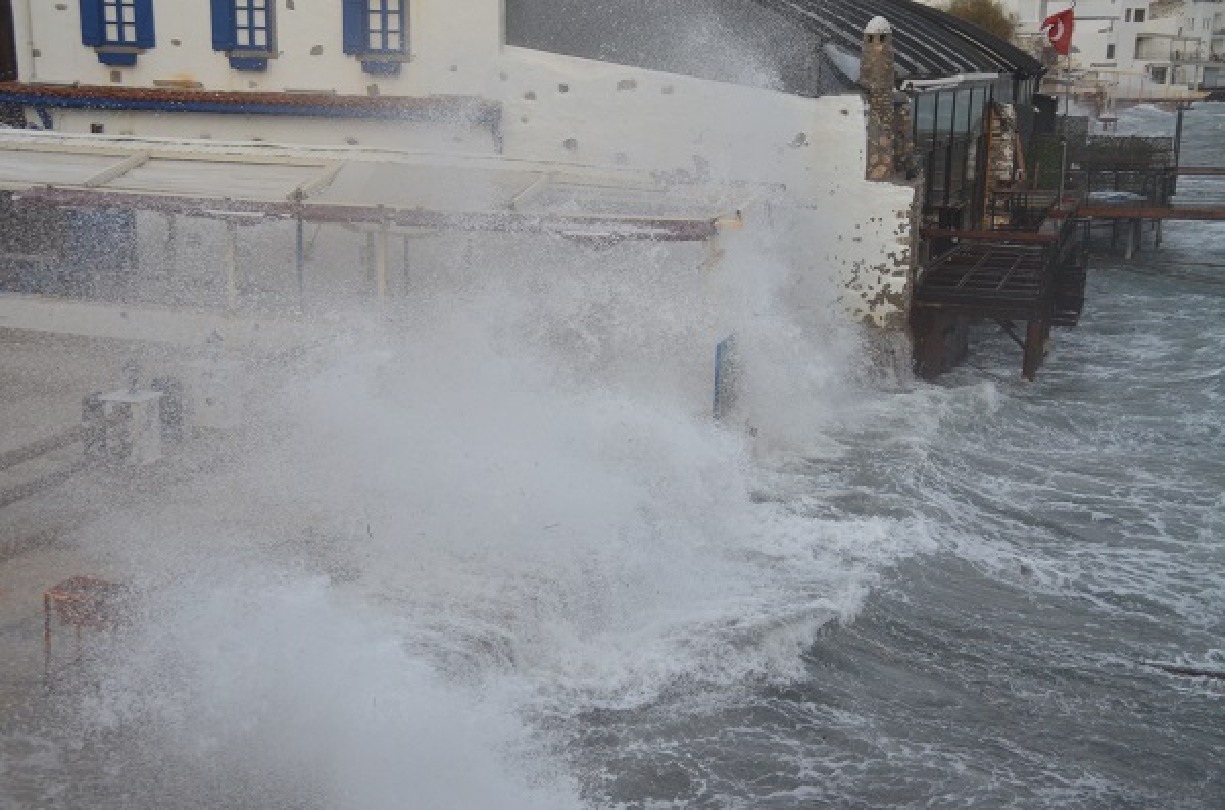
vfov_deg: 25.6
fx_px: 1782
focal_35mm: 52
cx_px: 612
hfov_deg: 37.9
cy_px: 405
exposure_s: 1/1000
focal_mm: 35
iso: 720
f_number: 4.2
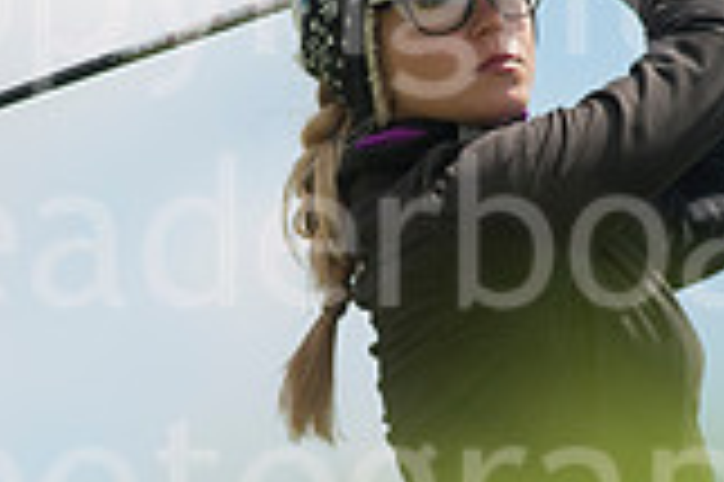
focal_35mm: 1082
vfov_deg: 1.3
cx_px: 400
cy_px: 275
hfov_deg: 1.9
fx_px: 21738
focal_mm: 300
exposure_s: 1/2500
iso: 200
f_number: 4.5
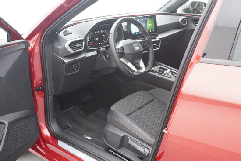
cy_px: 80
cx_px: 120
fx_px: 241
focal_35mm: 36
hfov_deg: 53.2
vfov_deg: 36.8
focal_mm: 24
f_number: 5.6
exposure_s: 1/250
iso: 6400
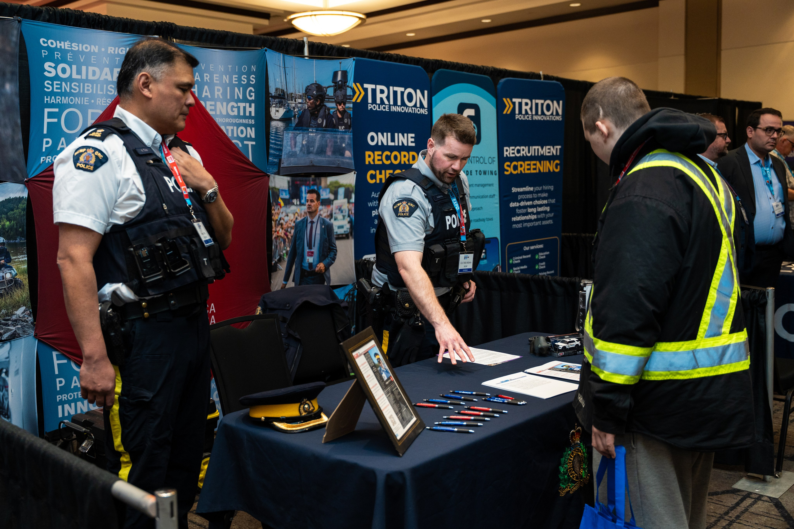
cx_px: 367
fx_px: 831
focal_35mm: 38
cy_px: 255
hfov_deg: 51.0
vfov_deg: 35.3
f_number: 2.8
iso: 1250
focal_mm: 35
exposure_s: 1/200
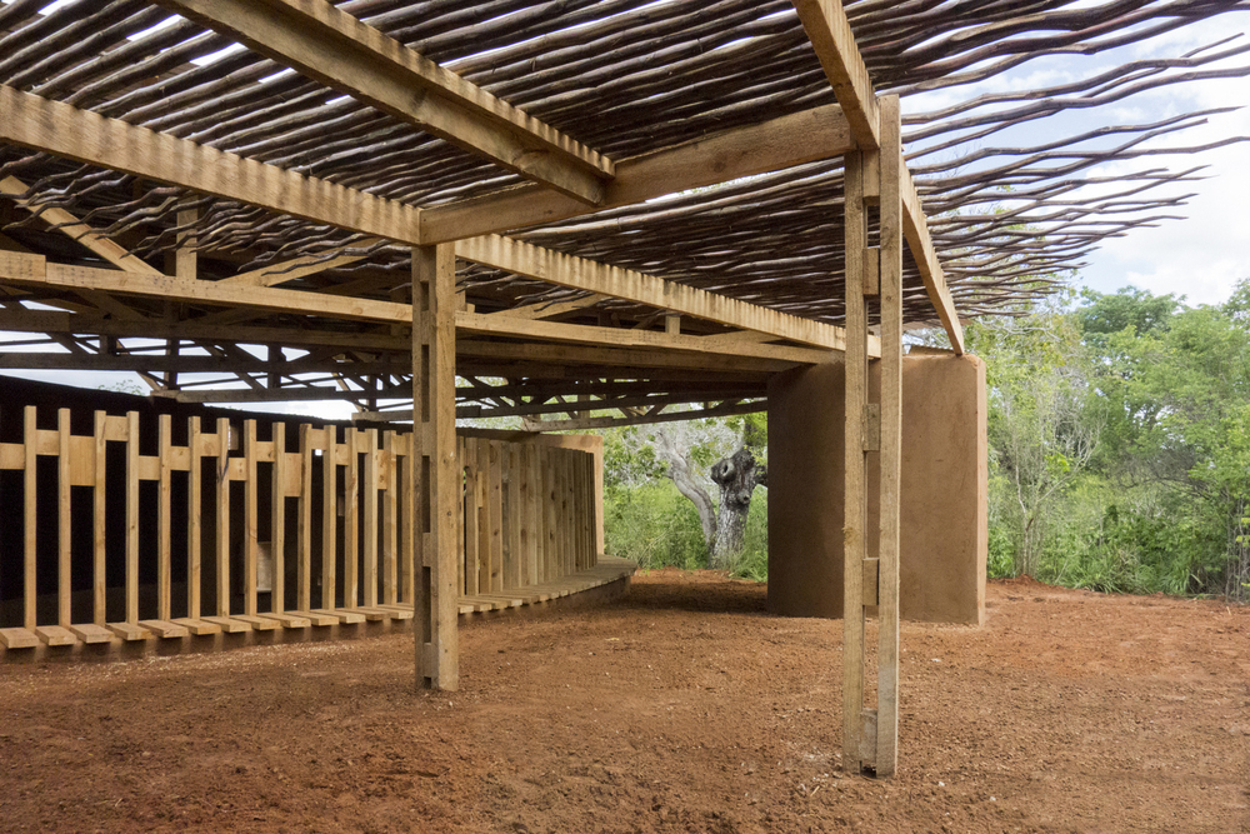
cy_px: 417
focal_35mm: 28
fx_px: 972
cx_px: 625
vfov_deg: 46.4
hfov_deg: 65.5
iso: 1600
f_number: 8
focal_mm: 10.4
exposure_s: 1/1000
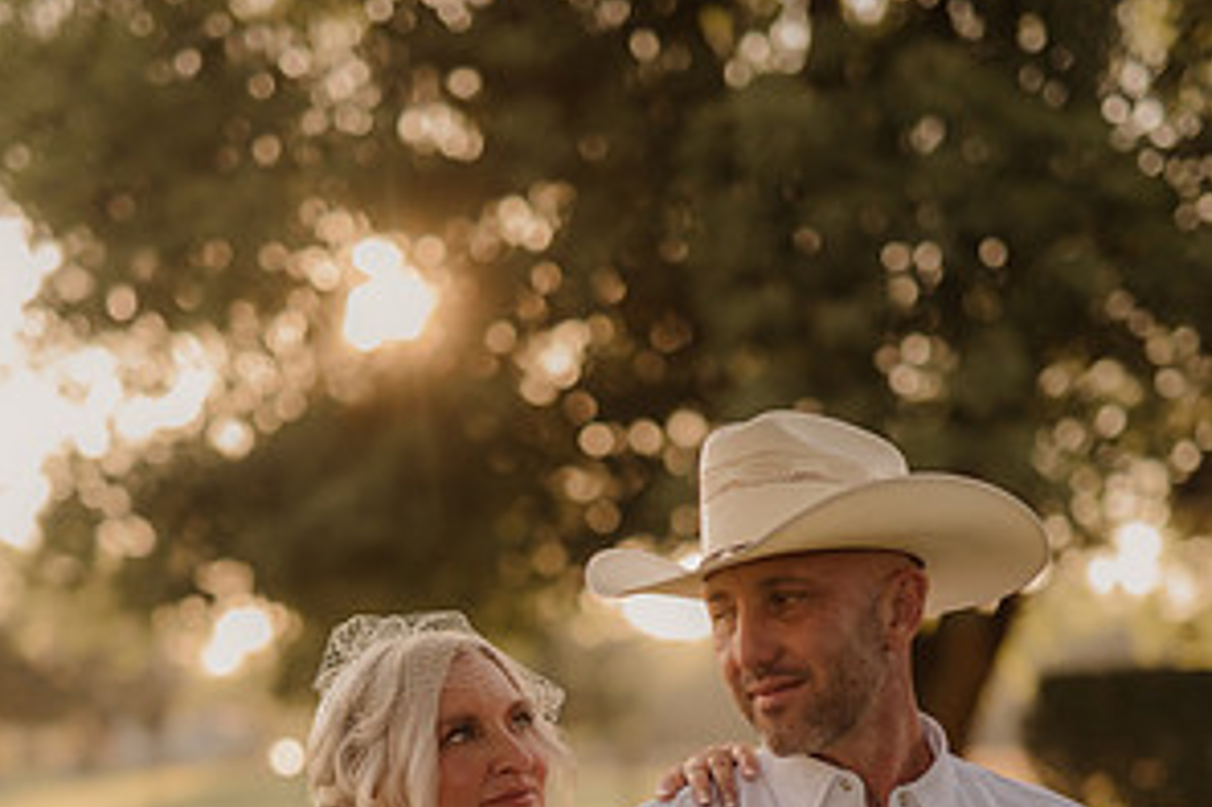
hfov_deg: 26.7
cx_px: 602
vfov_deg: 17.4
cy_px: 860
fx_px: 2557
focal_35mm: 76
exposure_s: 1/640
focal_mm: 50
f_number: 2.8
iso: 200
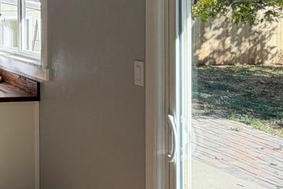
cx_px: -81
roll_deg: +0.7
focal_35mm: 62
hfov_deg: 27.3
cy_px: 22
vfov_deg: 21.5
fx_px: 488
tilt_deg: -0.6
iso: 40
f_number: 2.2
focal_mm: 2.22
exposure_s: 1/179
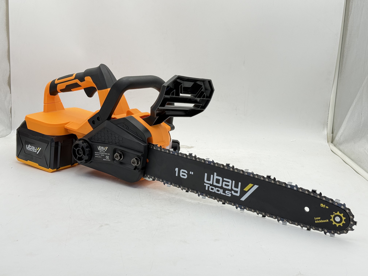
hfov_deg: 39.7
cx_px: 184
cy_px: 138
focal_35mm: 48
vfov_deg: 30.3
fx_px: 510
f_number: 1.78
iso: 80
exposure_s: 1/132
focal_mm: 6.76
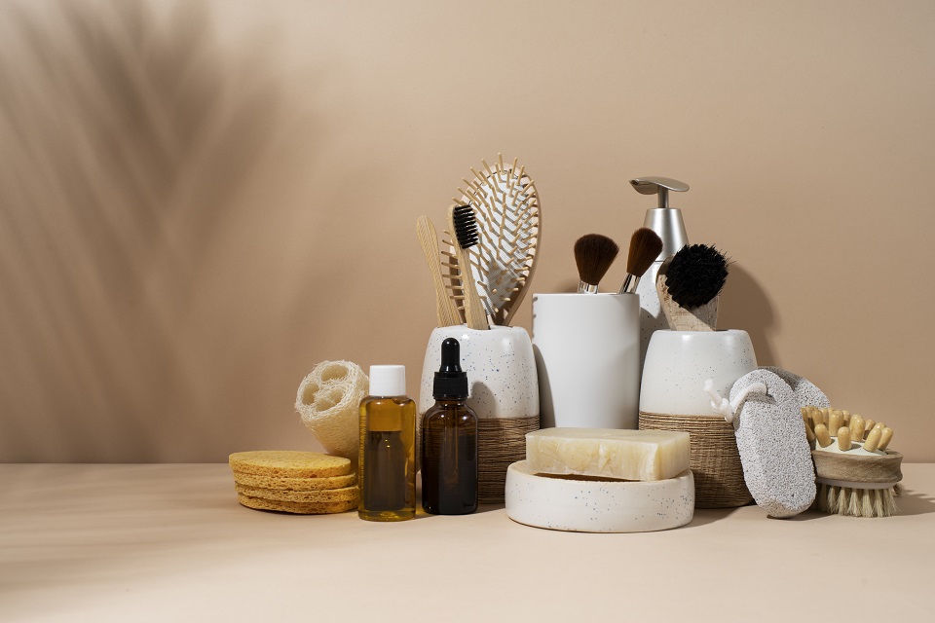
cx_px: 468
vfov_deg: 27.0
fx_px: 1299
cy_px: 312
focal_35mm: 50
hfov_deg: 39.6
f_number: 5.6
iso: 100
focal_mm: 50
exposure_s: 1/100
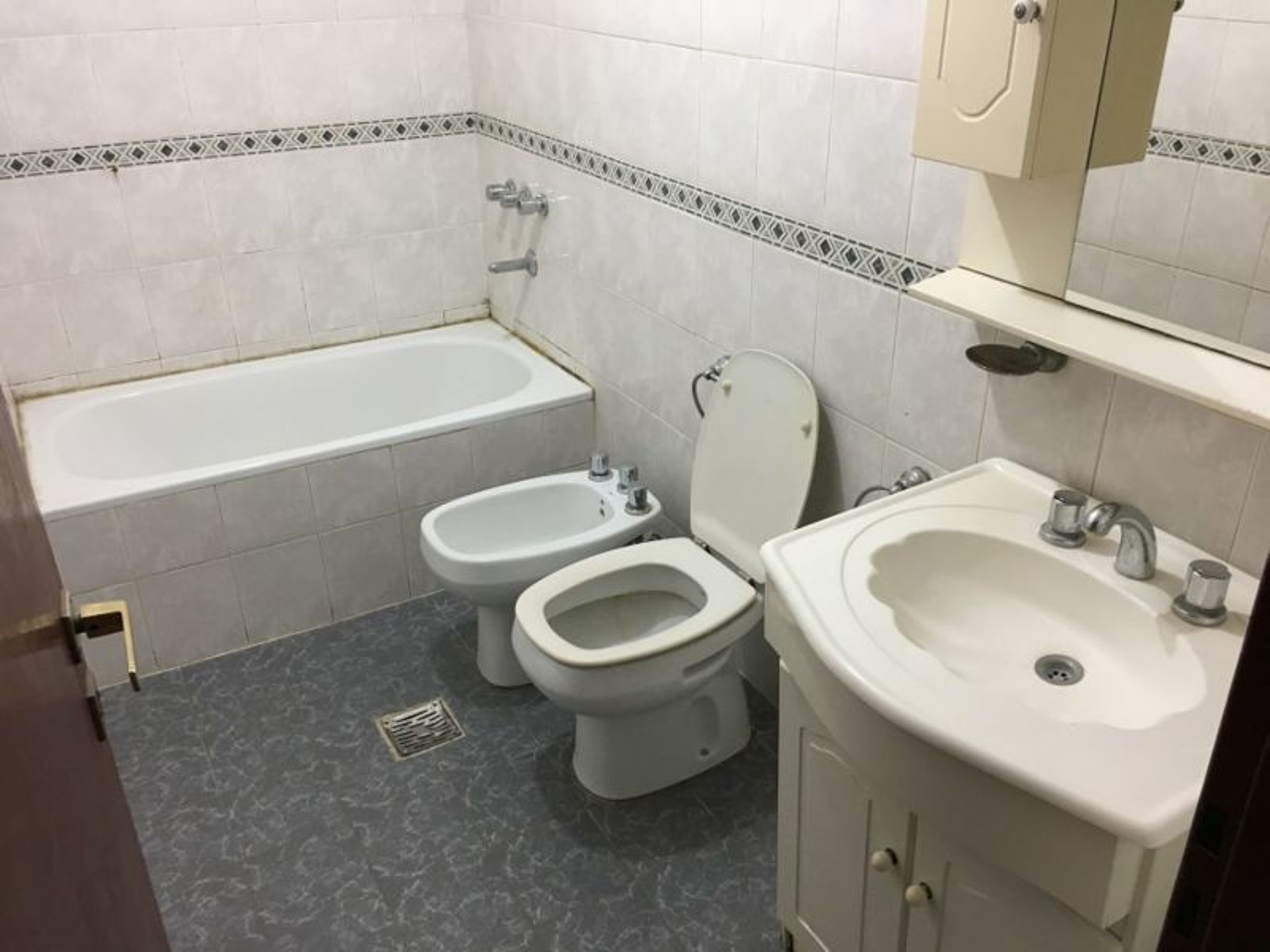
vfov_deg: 48.2
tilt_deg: -27.0
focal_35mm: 29
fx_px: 1064
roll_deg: +1.5
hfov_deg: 61.7
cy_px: 476
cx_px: 635
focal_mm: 4.15
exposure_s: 1/33
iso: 100
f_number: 2.2
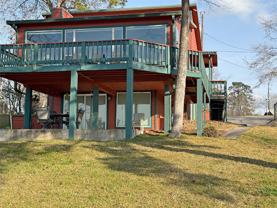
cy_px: 104
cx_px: 138
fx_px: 384
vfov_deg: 30.3
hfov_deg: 39.7
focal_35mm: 48
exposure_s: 1/2494
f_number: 1.78
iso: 80
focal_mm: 6.76
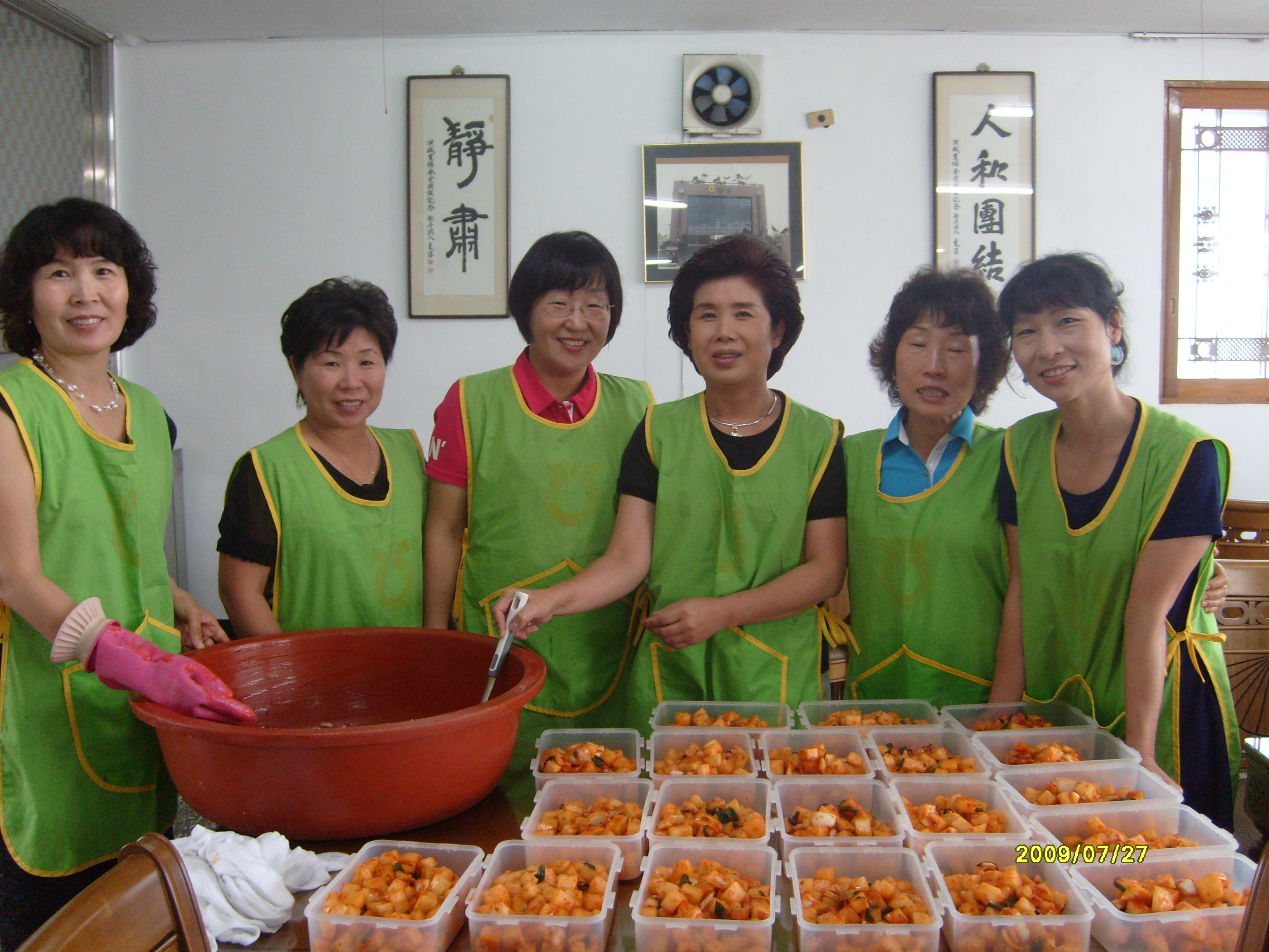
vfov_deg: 40.7
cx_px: 634
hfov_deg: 52.6
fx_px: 1283
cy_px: 476
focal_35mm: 35
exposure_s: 1/45
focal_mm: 5.8
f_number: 2.8
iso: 200
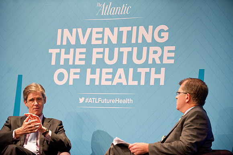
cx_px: 116
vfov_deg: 11.0
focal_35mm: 125
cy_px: 78
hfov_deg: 16.4
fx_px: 809
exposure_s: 1/200
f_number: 3.2
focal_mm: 125
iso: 2500
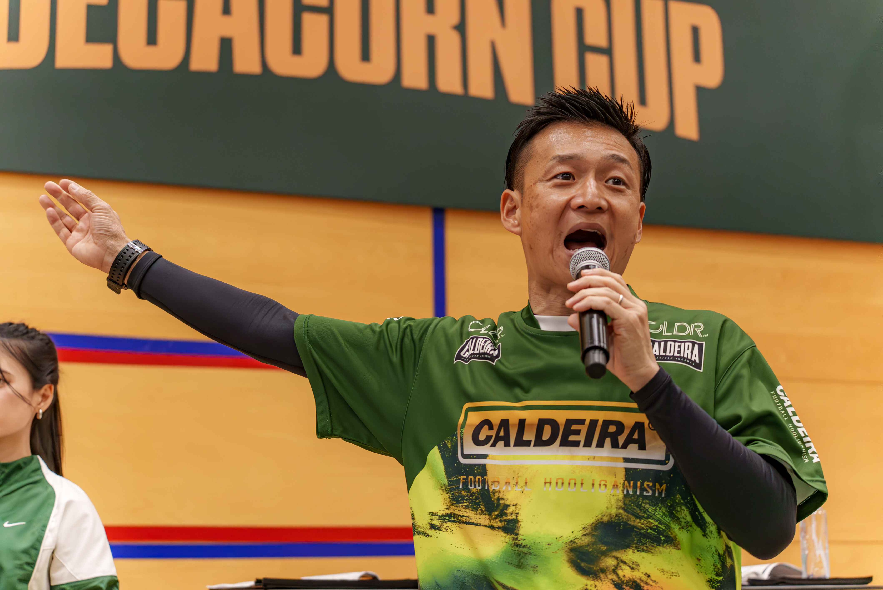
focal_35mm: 70
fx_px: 1718
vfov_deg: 19.5
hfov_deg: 28.8
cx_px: 442
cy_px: 295
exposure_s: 1/1000
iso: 6400
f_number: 4.5
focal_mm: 70
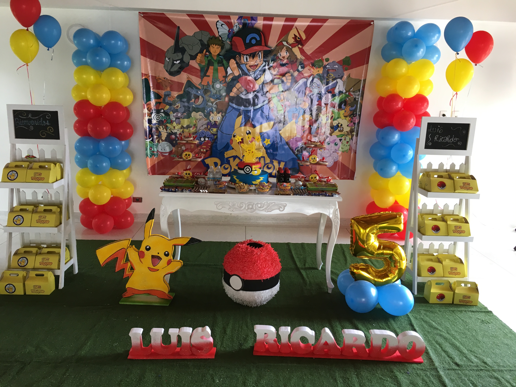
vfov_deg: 48.2
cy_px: 194
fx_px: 432
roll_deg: -1.4
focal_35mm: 29
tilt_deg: -12.2
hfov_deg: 61.7
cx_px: 258
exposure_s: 1/30
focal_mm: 4.15
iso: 32
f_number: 2.2
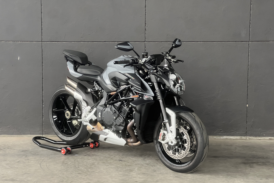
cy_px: 103
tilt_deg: -7.2
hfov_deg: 25.1
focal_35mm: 81
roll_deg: -1.0
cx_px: 136
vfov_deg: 16.9
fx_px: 616
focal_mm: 9
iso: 200
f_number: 2.8
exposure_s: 1/50
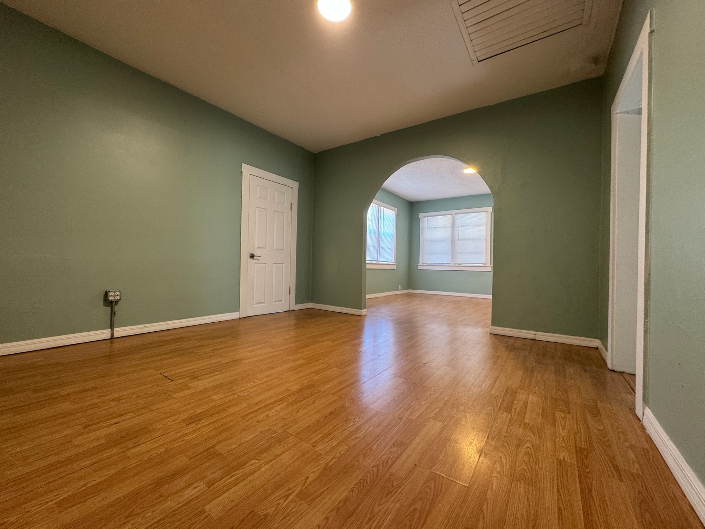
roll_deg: -1.2
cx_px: 352
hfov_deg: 102.1
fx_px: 285
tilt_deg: -0.6
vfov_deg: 85.7
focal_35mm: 14
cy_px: 264
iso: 200
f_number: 2.2
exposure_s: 1/60
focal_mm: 2.22
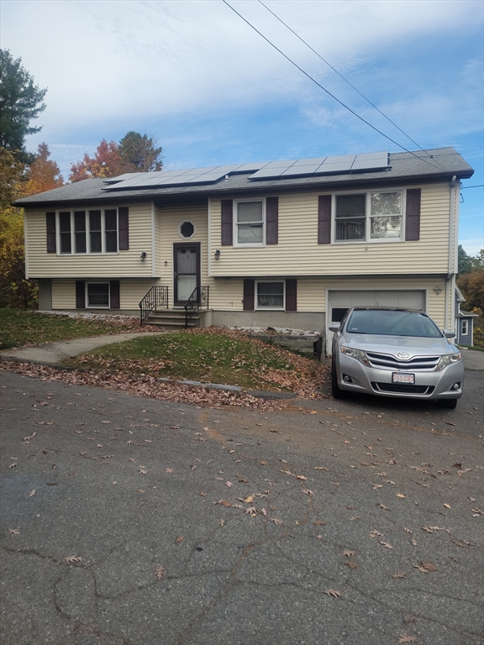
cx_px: 242
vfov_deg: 69.4
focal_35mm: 25
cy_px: 322
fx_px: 466
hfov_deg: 54.9
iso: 20
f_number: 1.8
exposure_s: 1/594
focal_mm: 7
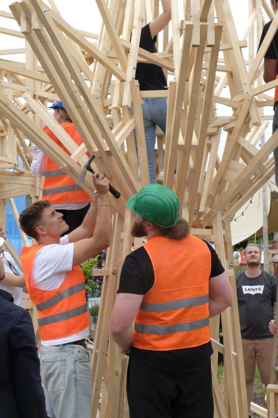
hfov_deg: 27.0
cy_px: 196
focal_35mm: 50
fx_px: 579
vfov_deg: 39.6
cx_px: 141
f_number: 8
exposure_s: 1/125
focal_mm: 21.4
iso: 200
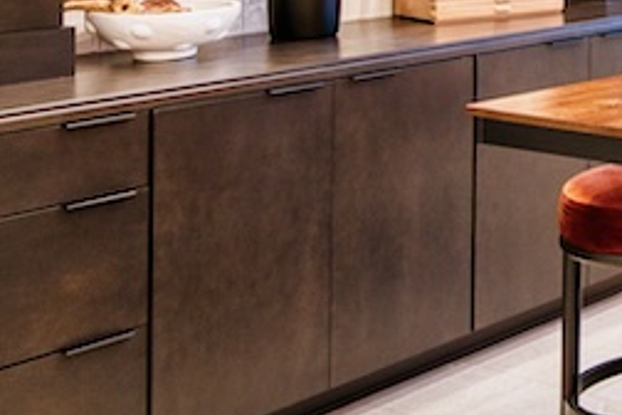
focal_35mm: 73
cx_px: 985
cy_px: -127
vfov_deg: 17.5
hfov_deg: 21.9
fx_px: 1261
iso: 200
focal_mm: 16
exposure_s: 1/4
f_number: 9
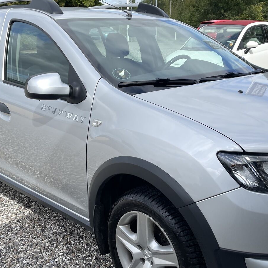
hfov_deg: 38.8
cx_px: 177
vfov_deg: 39.2
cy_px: 140
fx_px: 377
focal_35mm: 43
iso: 32
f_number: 1.6
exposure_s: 1/2212
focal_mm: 4.2
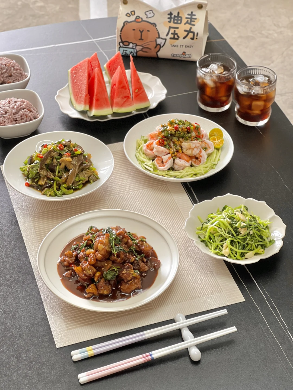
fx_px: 869
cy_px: 195
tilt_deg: -39.9
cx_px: 146
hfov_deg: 19.1
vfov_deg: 25.3
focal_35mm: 77
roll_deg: -1.4
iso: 160
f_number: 2.8
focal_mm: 9
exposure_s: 1/60
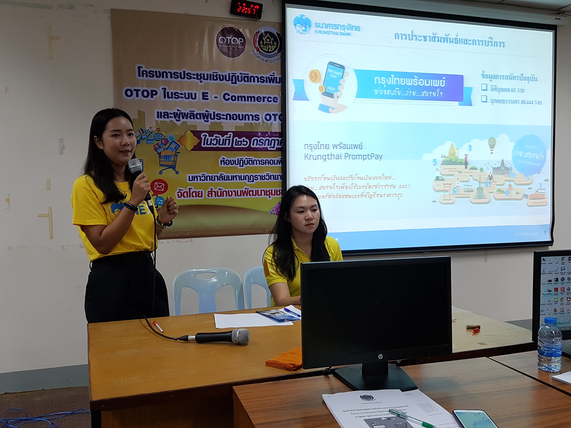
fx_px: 429
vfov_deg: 53.1
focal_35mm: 26
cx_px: 286
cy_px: 214
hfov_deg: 67.3
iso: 125
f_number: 1.7
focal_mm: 4.2
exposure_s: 1/60
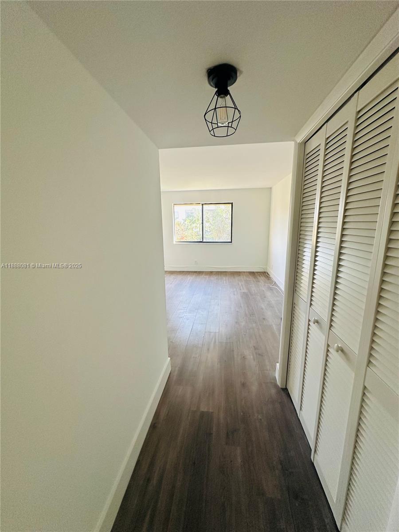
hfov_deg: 85.7
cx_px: 200
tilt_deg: -10.2
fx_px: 215
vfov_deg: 102.1
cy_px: 266
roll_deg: +0.1
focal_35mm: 14
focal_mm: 2.22
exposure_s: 1/99
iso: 200
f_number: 2.2
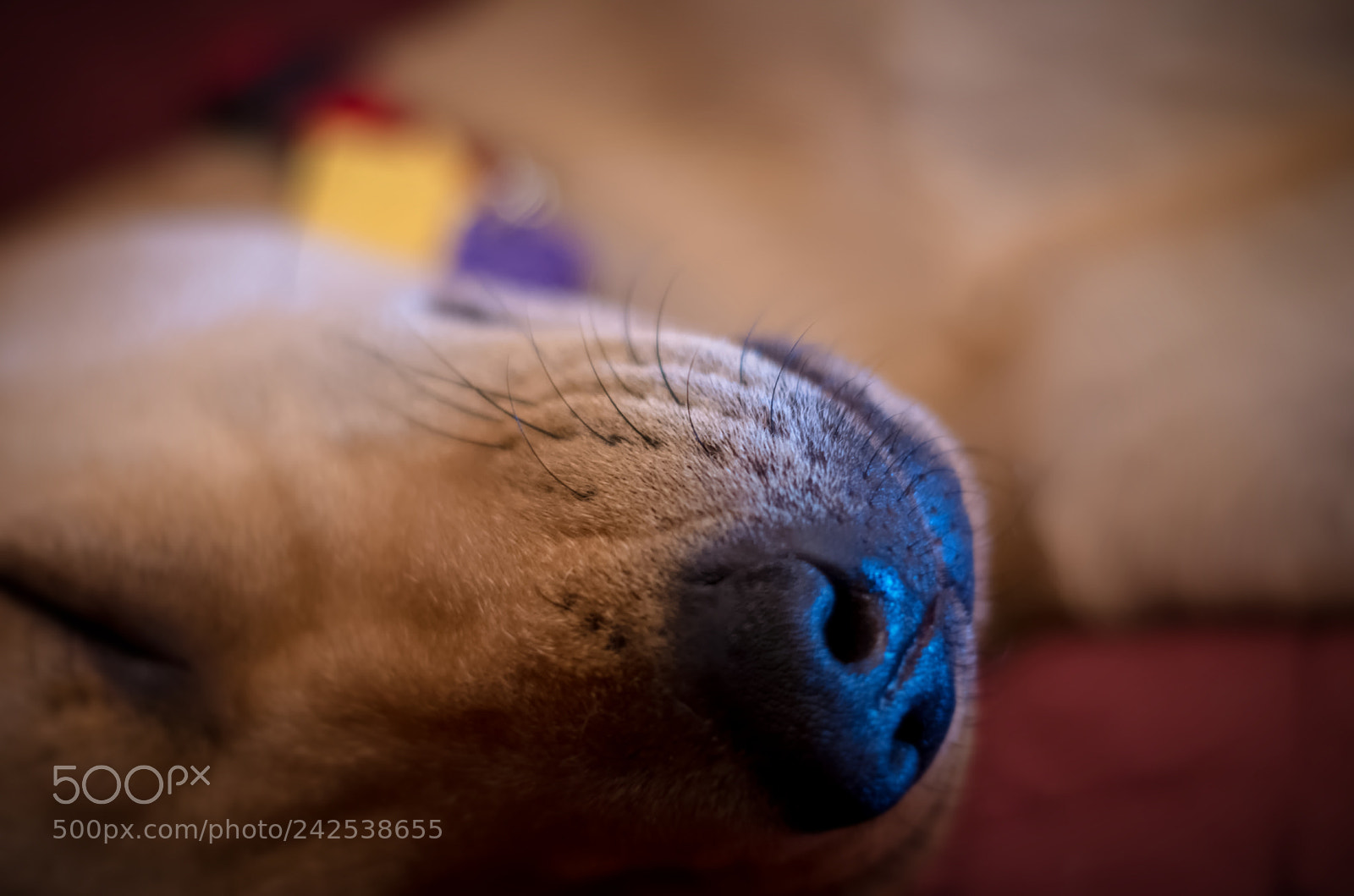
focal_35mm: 75
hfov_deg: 27.1
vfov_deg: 18.1
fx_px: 2814
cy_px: 448
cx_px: 677
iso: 1100
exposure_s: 1/15
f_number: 1.8
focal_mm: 50
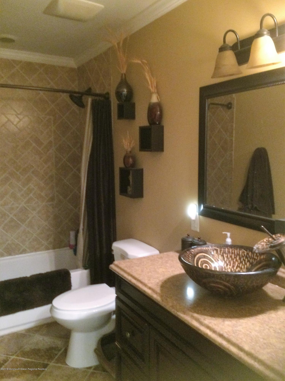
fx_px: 318
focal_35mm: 29
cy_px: 190
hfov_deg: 48.2
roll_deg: +2.3
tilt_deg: -3.5
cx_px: 142
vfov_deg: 61.7
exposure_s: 1/15
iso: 400
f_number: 2.2
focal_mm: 4.15
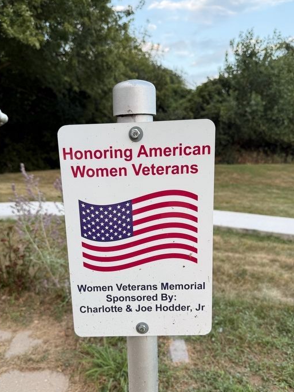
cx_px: 136
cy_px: 225
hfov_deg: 49.7
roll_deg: -0.4
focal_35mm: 28
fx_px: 317
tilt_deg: -11.5
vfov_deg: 63.2
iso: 64
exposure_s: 1/126
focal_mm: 6.76
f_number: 1.78
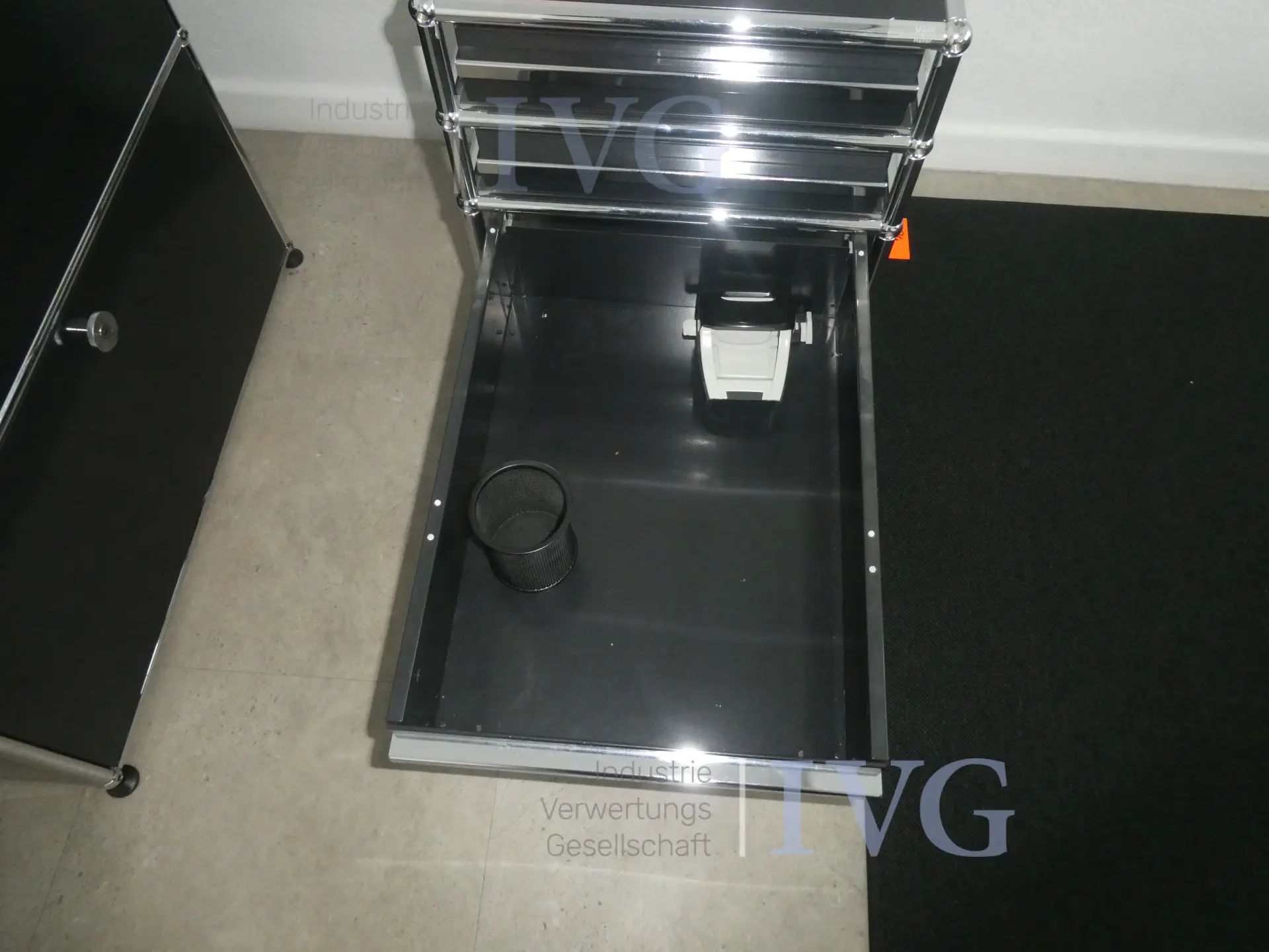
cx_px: 634
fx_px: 880
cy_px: 476
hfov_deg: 71.6
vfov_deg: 56.8
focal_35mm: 24
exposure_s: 1/60
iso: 800
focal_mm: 4.3
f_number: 3.3
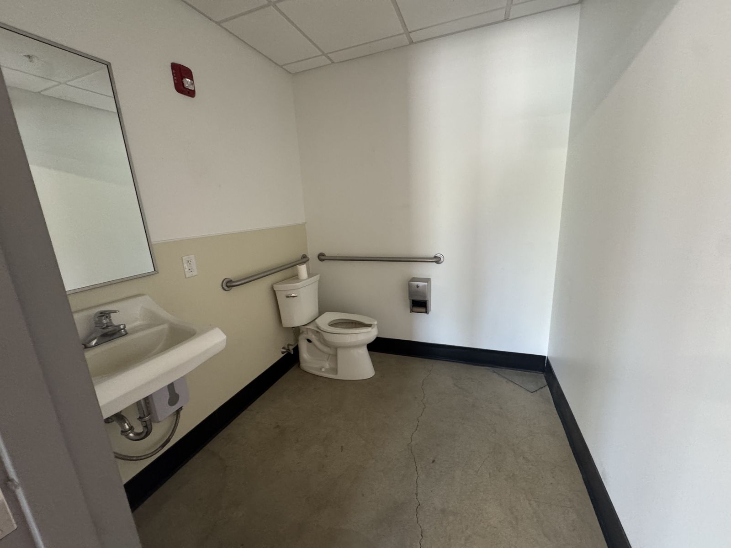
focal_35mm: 14
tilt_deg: -13.6
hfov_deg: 102.1
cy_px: 274
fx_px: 296
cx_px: 366
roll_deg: +2.9
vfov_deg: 85.7
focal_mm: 2.22
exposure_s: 1/60
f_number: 2.2
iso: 500
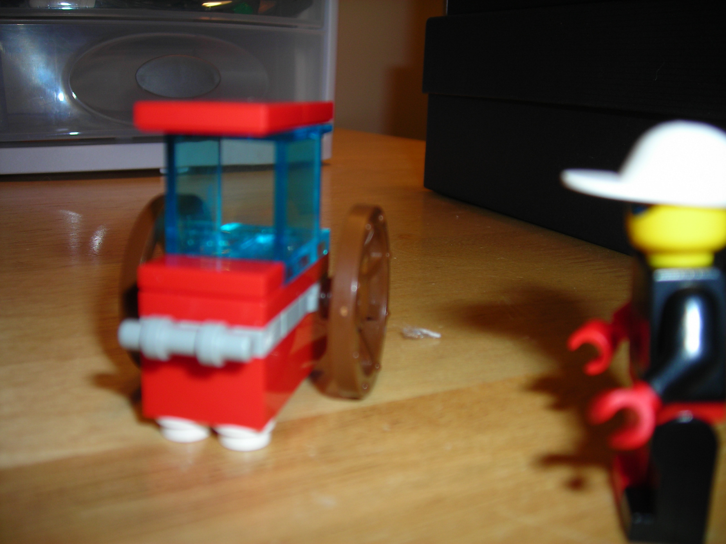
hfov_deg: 49.0
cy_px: 272
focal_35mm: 38
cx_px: 363
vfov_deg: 37.7
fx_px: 797
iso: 50
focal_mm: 6.3
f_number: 3.2
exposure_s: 1/60.1
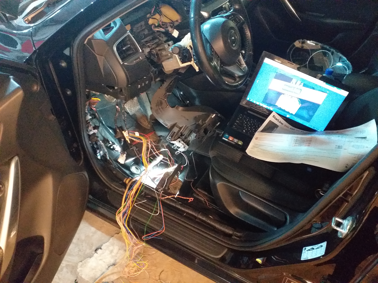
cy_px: 142
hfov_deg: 65.3
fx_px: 295
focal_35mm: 27
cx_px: 189
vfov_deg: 51.4
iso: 800
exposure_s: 1/17
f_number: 1.9
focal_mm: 3.6
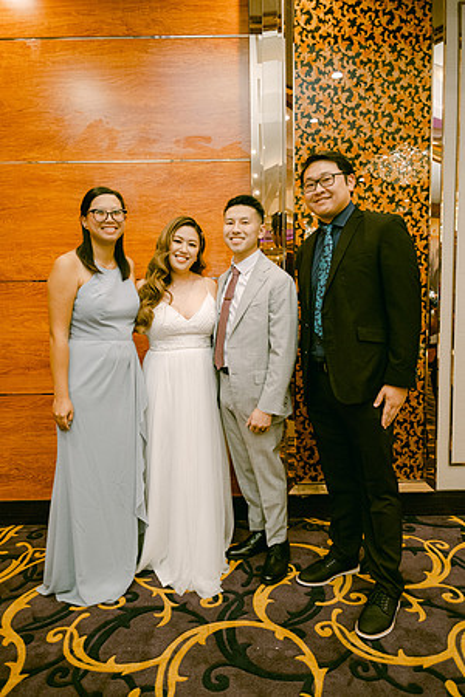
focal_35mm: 24
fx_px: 465
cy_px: 348
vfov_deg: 73.7
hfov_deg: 53.1
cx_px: 232
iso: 800
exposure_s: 1/125
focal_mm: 16
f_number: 2.8
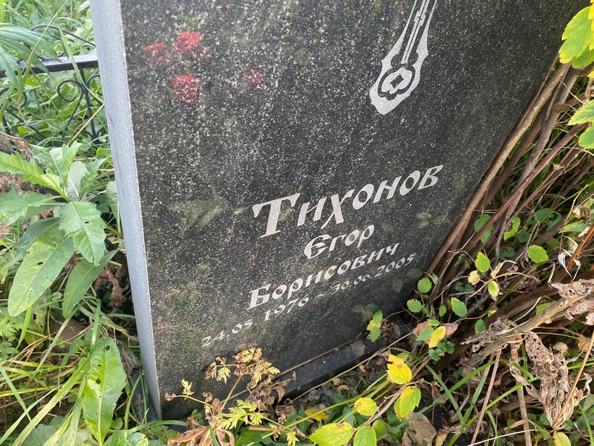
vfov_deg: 53.1
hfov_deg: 67.3
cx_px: 297
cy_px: 223
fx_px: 446
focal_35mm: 26
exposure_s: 1/121
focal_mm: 4.25
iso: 125
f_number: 1.8
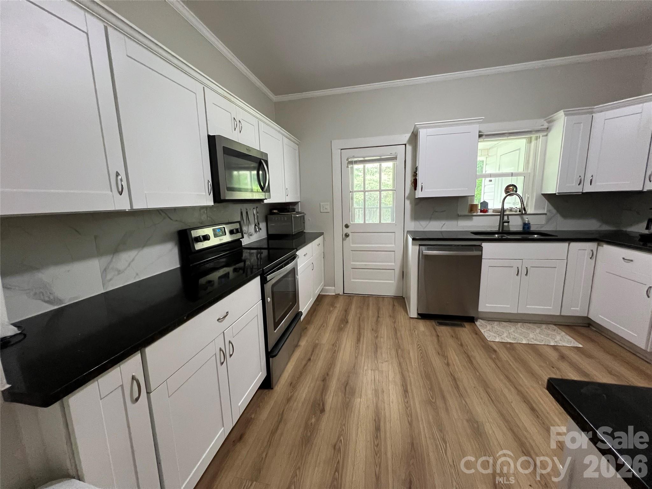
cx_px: 326
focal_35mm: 13
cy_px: 244
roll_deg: +1.9
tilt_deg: -9.8
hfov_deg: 106.2
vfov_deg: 89.9
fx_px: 245
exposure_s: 1/60
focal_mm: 1.57
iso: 500
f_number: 1.8
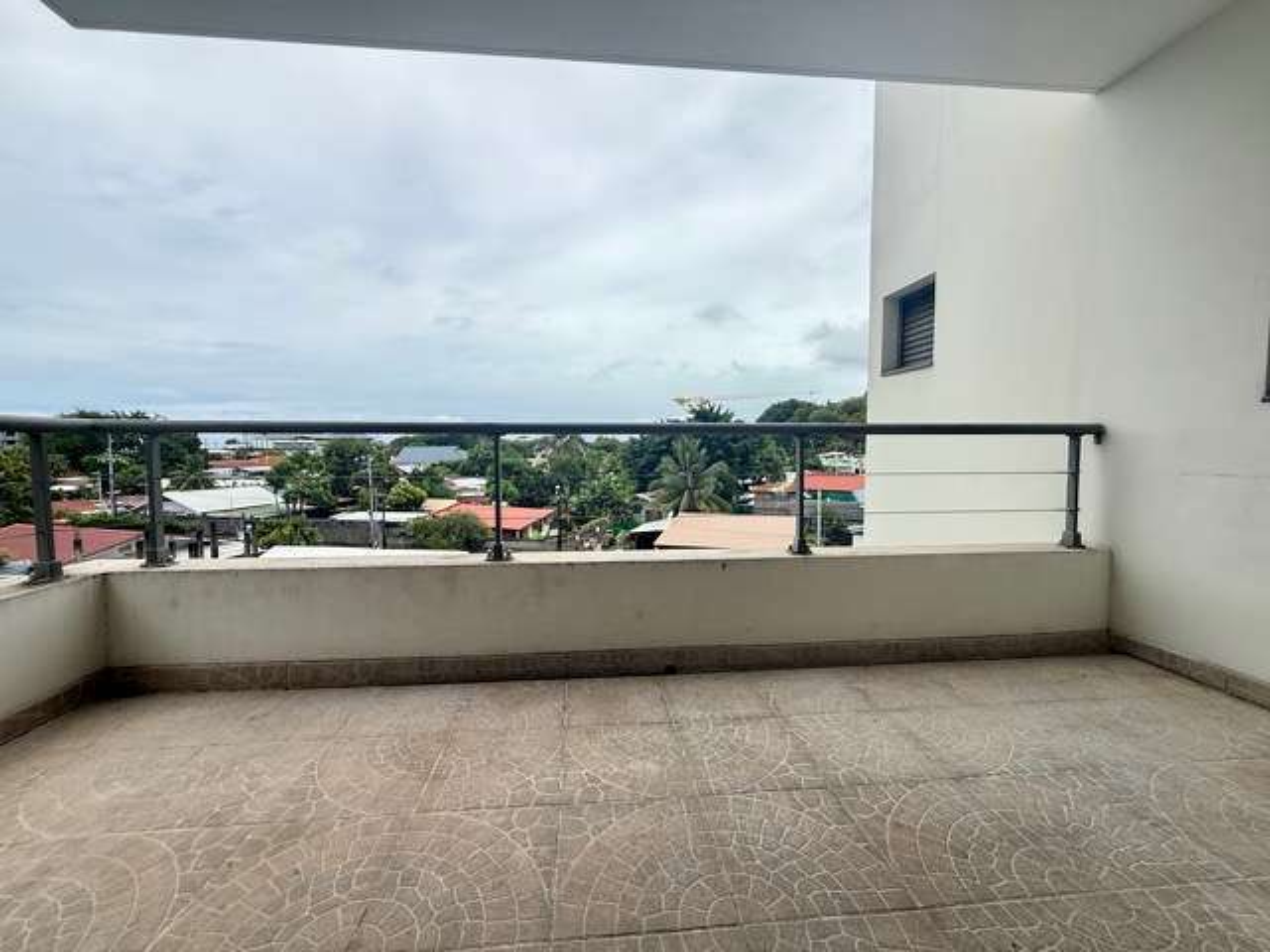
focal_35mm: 14
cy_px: 476
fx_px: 514
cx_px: 635
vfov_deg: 85.7
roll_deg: -0.1
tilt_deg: -2.2
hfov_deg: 102.1
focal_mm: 2.22
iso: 64
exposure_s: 1/2165
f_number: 2.2
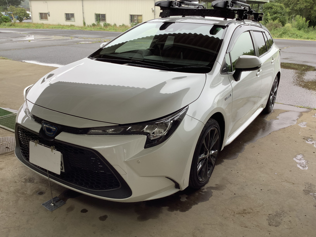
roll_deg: -1.7
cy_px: 118
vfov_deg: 45.4
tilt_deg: -19.9
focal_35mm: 31
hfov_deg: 58.4
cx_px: 158
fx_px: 283
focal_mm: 3.3
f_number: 2.4
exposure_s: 1/167
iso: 25
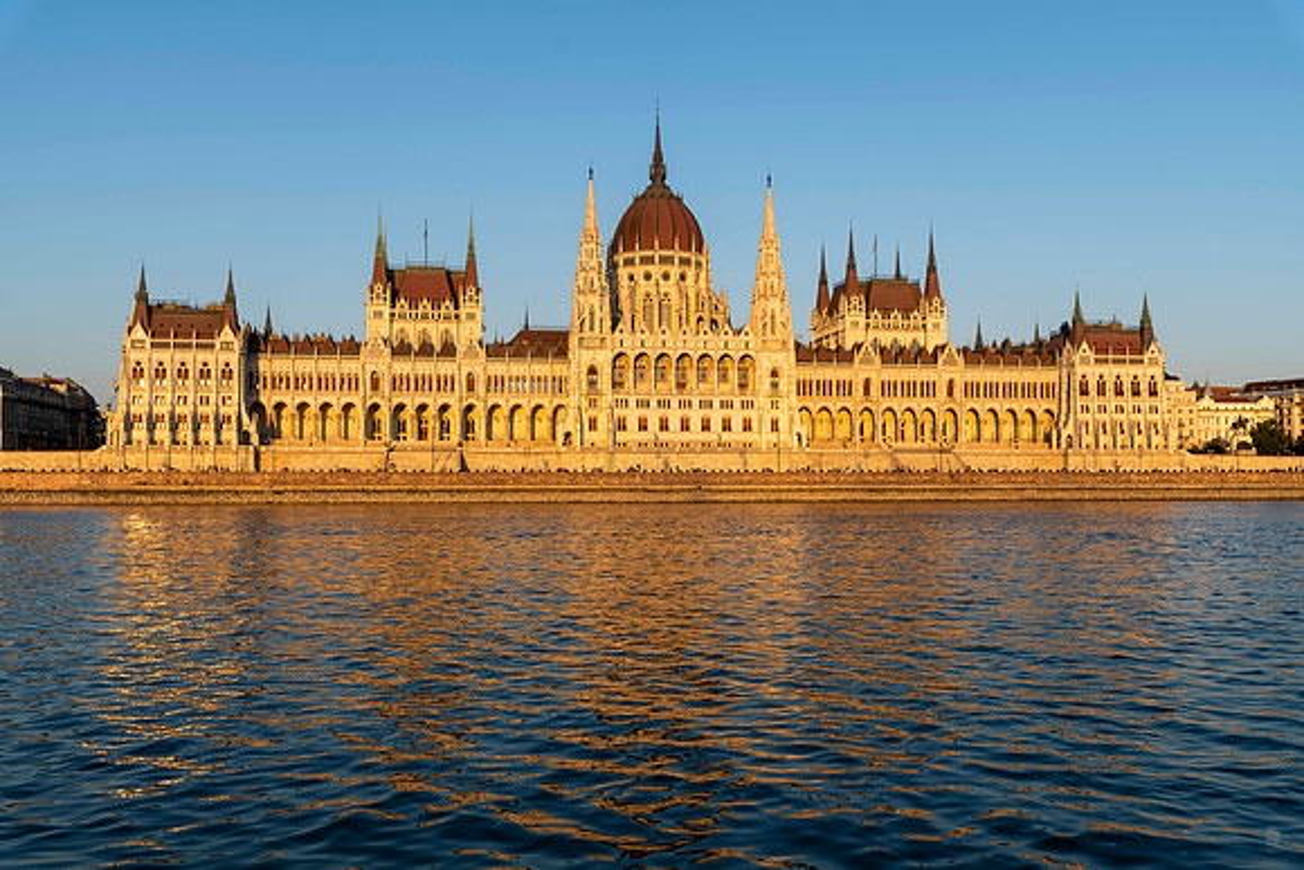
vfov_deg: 41.1
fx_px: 1159
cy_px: 435
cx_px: 652
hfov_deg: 58.7
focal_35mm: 32
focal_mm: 32
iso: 64
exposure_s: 1/320
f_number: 5
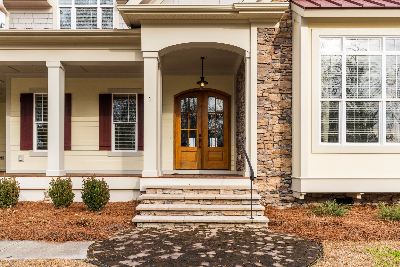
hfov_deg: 69.4
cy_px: 134
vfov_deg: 49.5
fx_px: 289
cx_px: 200
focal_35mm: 26
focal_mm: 26
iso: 250
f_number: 7.1
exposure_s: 1/400
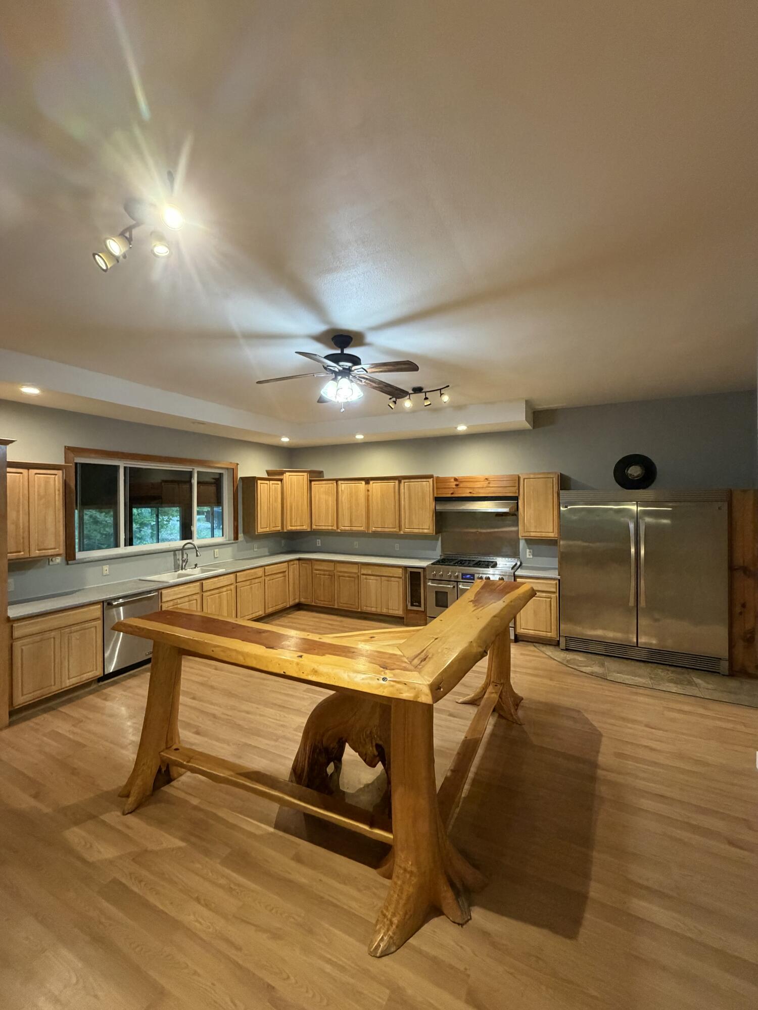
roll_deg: -0.1
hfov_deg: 85.7
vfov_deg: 102.1
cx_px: 379
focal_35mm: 14
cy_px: 505
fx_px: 409
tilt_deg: -0.3
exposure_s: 1/60
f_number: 2.2
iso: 500
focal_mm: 2.22
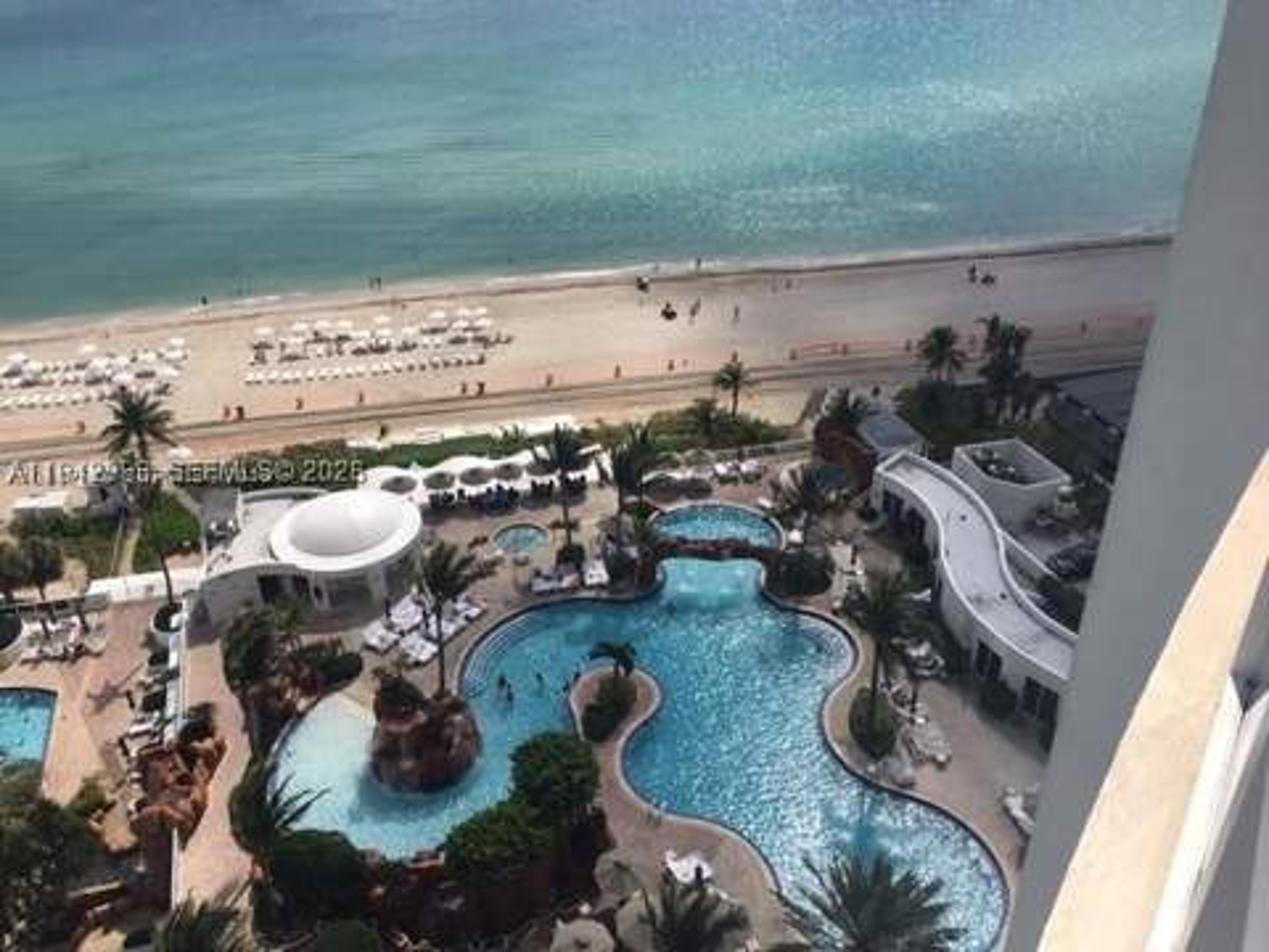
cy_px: 476
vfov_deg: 48.2
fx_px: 1063
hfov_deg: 61.7
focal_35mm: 29
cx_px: 634
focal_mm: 4.15
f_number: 2.2
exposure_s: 1/3344
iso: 25
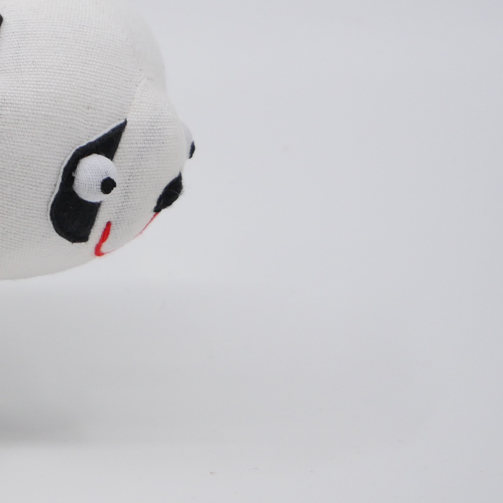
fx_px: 10439
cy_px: 73
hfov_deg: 2.8
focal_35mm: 635
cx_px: -184
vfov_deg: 2.8
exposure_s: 1/320
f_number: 5.3
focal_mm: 124
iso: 400
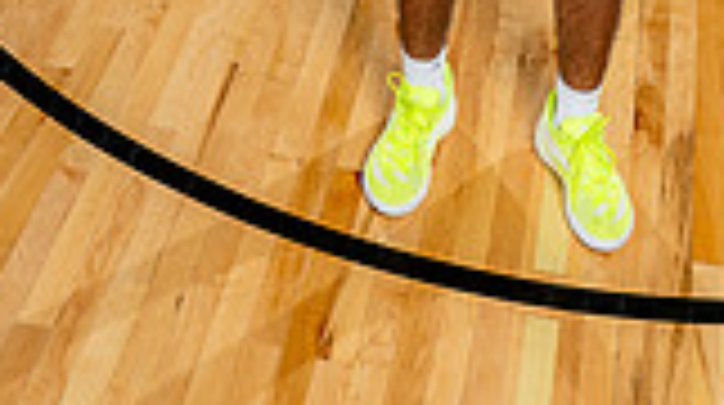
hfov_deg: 23.1
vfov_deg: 11.2
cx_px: 576
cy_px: -558
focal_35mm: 91
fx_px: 1744
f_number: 5.6
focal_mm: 31
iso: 200
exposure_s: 1/250
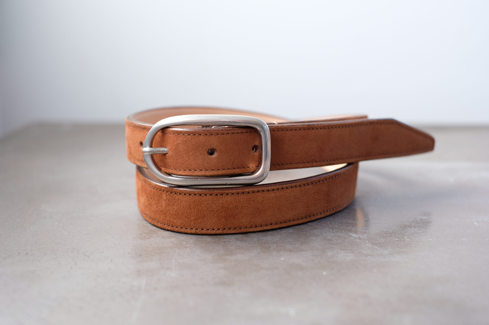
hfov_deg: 37.5
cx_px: 244
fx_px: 719
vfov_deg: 25.5
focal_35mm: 53
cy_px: 162
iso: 320
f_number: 3.2
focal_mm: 35
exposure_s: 1/60
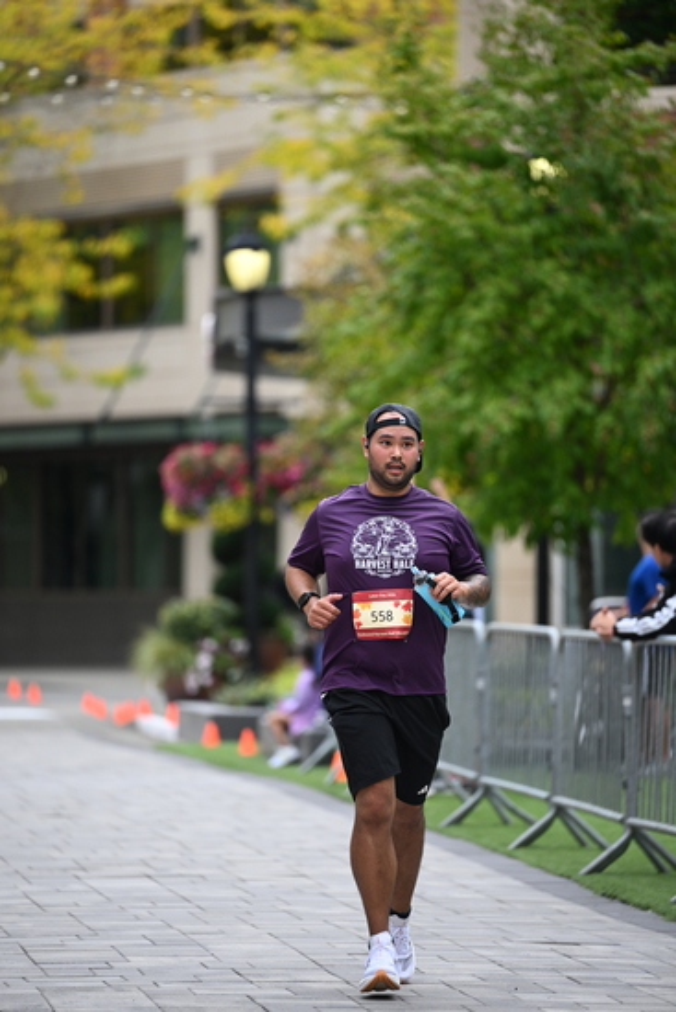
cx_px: 338
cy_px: 506
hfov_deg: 6.9
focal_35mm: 200
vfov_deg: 10.3
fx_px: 5629
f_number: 2.8
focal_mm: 200
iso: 640
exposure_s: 1/2500
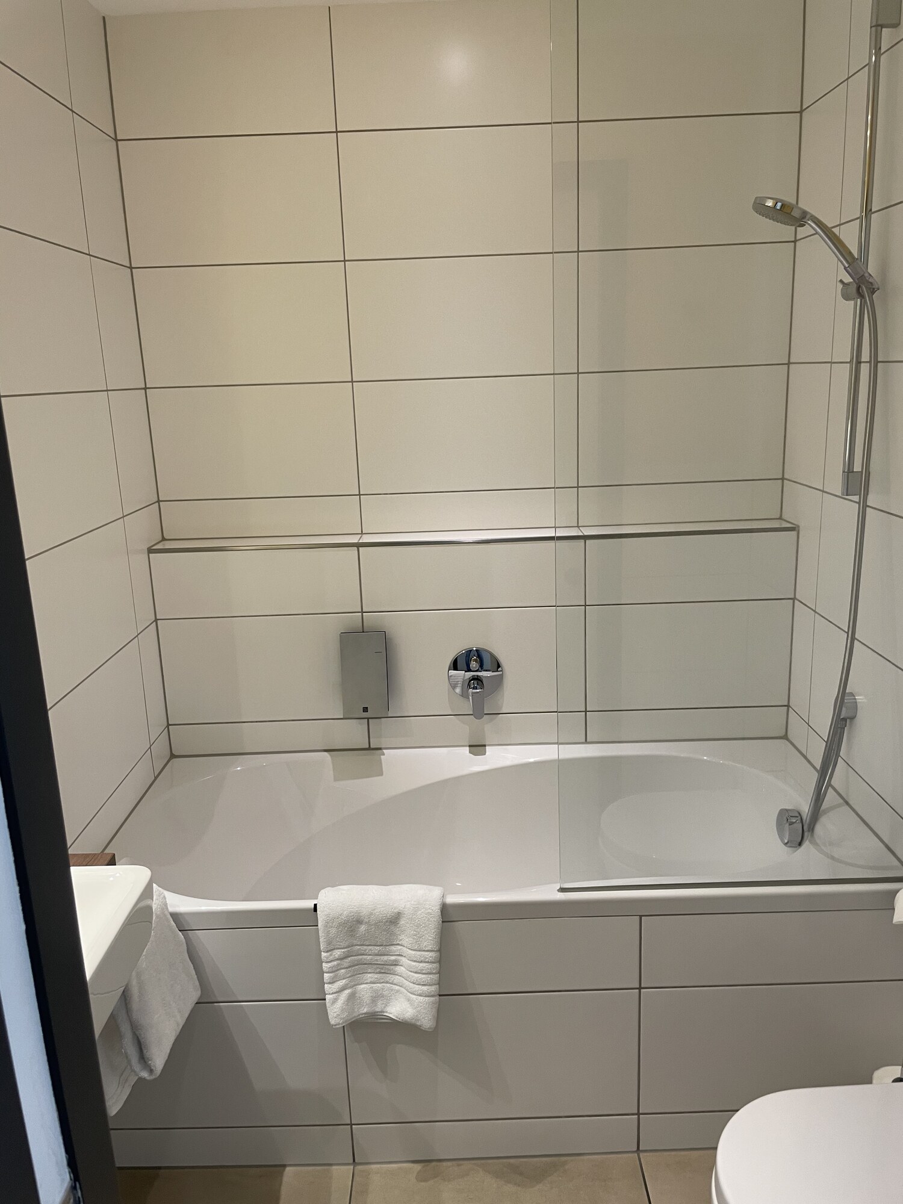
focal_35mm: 26
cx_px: 452
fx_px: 904
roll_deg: +2.3
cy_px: 602
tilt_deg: -13.2
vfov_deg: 67.3
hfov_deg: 53.1
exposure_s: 1/50
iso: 80
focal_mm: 4.2
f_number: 1.6
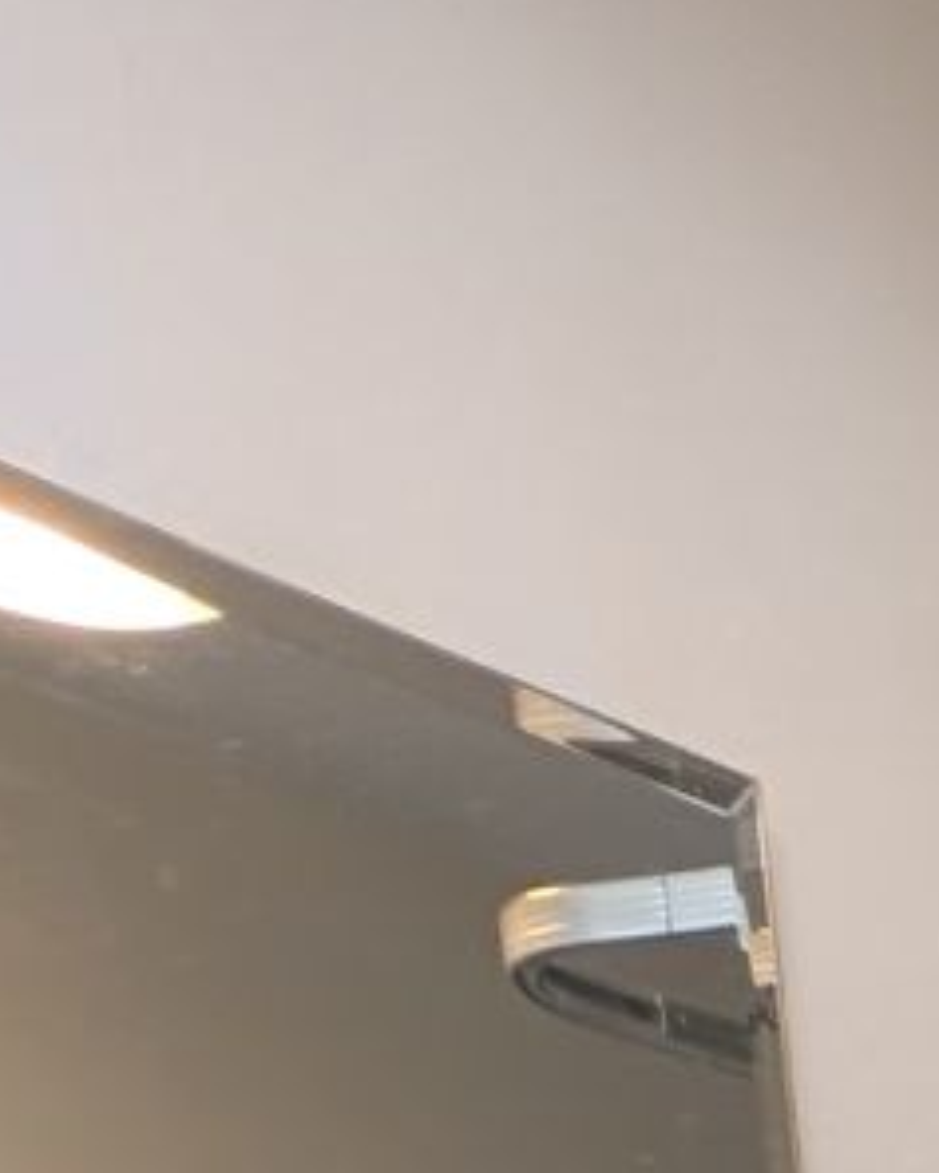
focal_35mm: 95
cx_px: 2556
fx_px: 3298
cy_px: 3236
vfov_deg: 12.4
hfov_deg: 11.7
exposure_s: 1/23.8
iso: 61
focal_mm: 2.23
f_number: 1.95
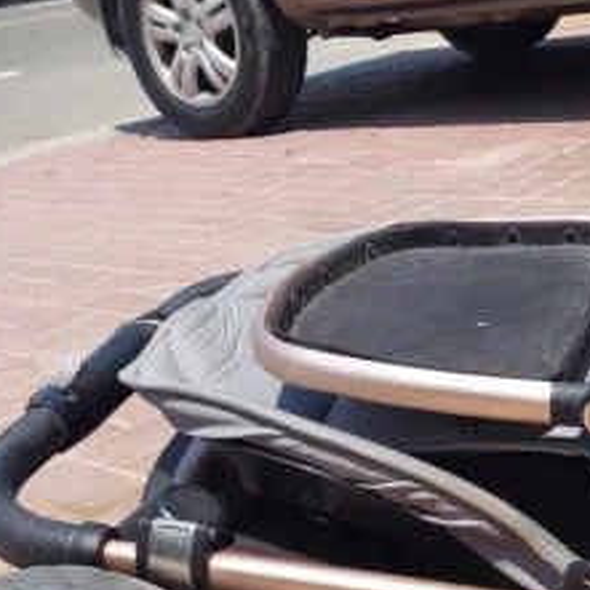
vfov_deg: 28.3
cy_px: 499
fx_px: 1138
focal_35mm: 59
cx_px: 478
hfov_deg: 28.4
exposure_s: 1/860
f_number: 1.8
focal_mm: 5.06
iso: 25
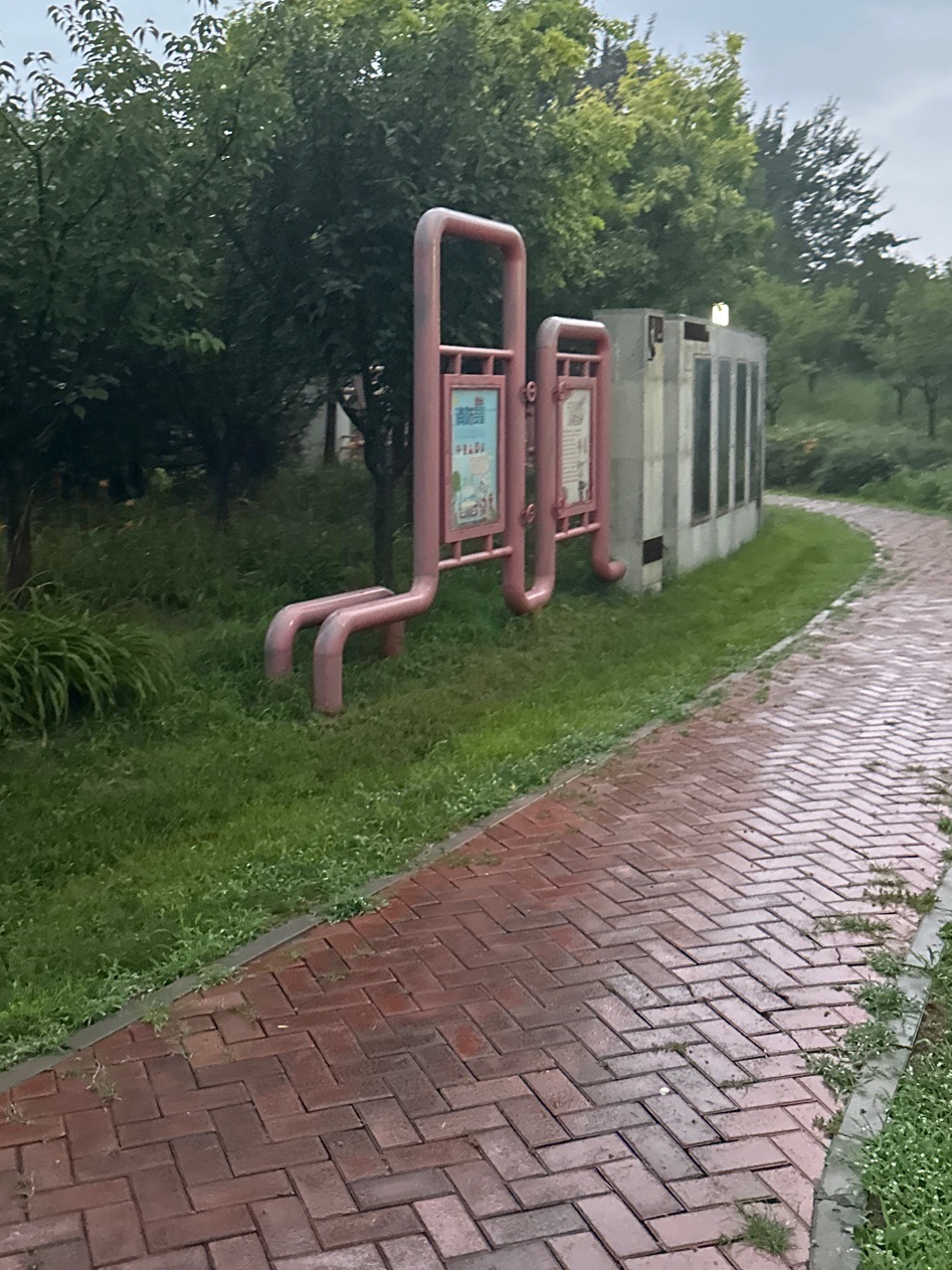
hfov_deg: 37.7
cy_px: 529
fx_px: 1394
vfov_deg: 48.8
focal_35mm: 38
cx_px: 443
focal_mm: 6.86
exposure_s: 1/50
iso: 800
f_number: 1.78
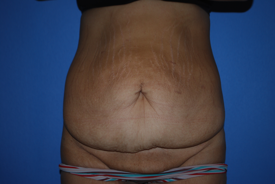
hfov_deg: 28.0
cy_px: 92
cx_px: 138
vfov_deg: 19.0
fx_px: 551
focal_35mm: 72
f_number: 5.6
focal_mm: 48
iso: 200
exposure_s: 1/60
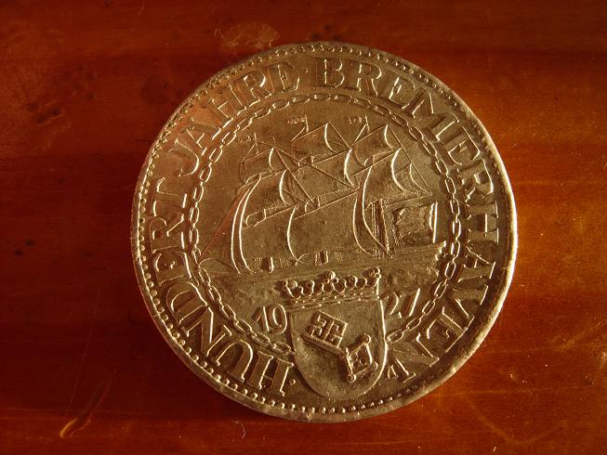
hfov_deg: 51.3
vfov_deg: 39.7
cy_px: 228
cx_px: 304
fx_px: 631
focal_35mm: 36
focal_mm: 7.5
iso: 50
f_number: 4.8
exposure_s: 1/46.5
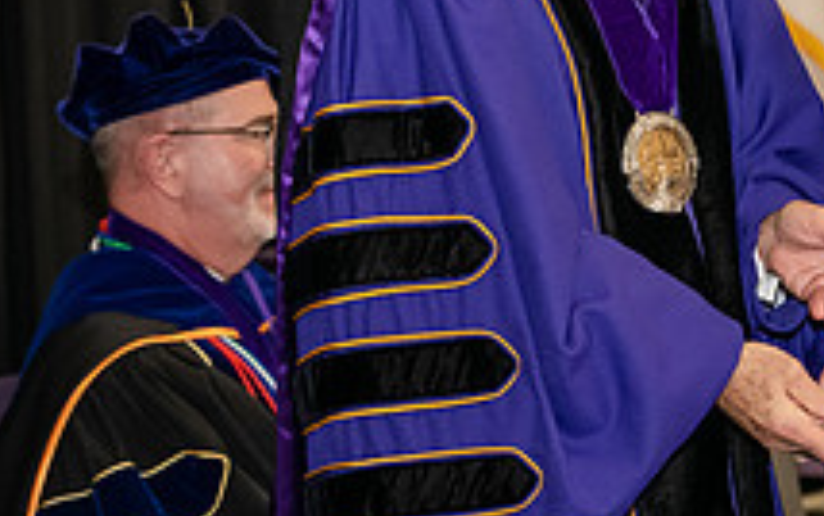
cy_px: 75
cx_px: 674
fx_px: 4336
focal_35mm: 193
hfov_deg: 10.8
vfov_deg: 6.8
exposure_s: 1/200
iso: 2500
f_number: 5
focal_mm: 70
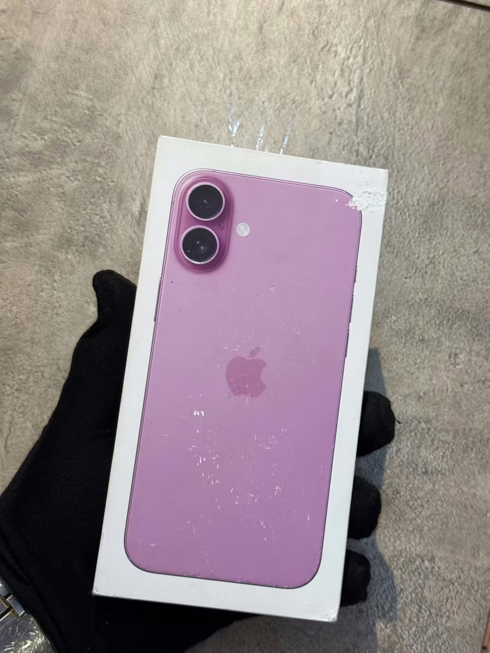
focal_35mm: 48
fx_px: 906
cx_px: 245
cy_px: 326
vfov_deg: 39.7
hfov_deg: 30.3
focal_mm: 6.76
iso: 80
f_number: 1.78
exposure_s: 1/100
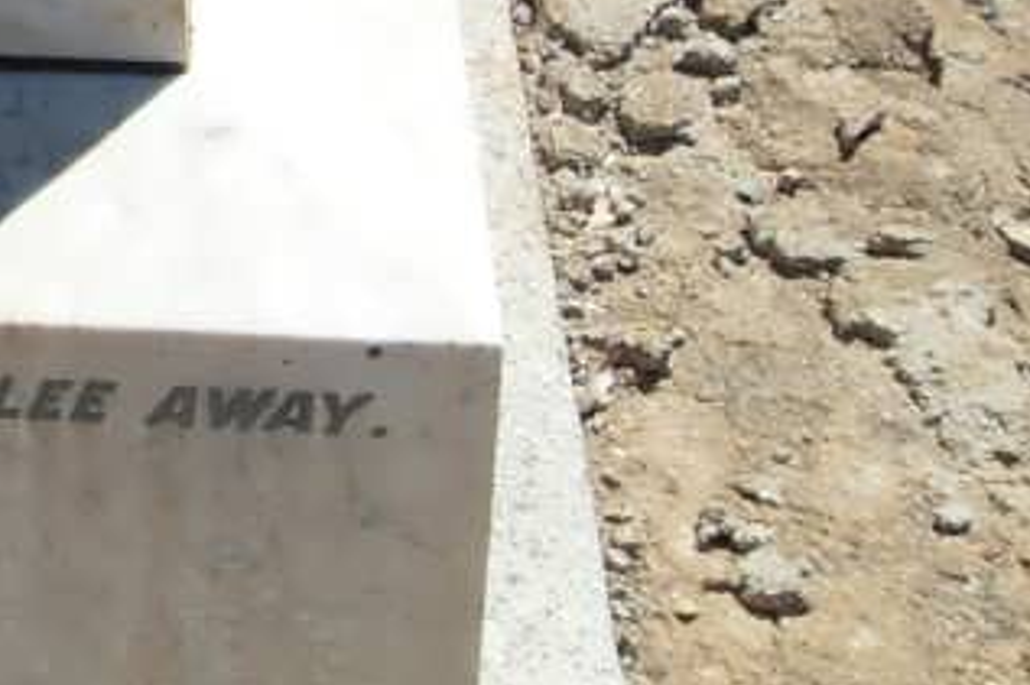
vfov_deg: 9.6
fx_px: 3946
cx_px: -601
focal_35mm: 138
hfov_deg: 13.8
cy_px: -334
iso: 80
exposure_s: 1/180
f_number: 8.2
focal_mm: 6.3
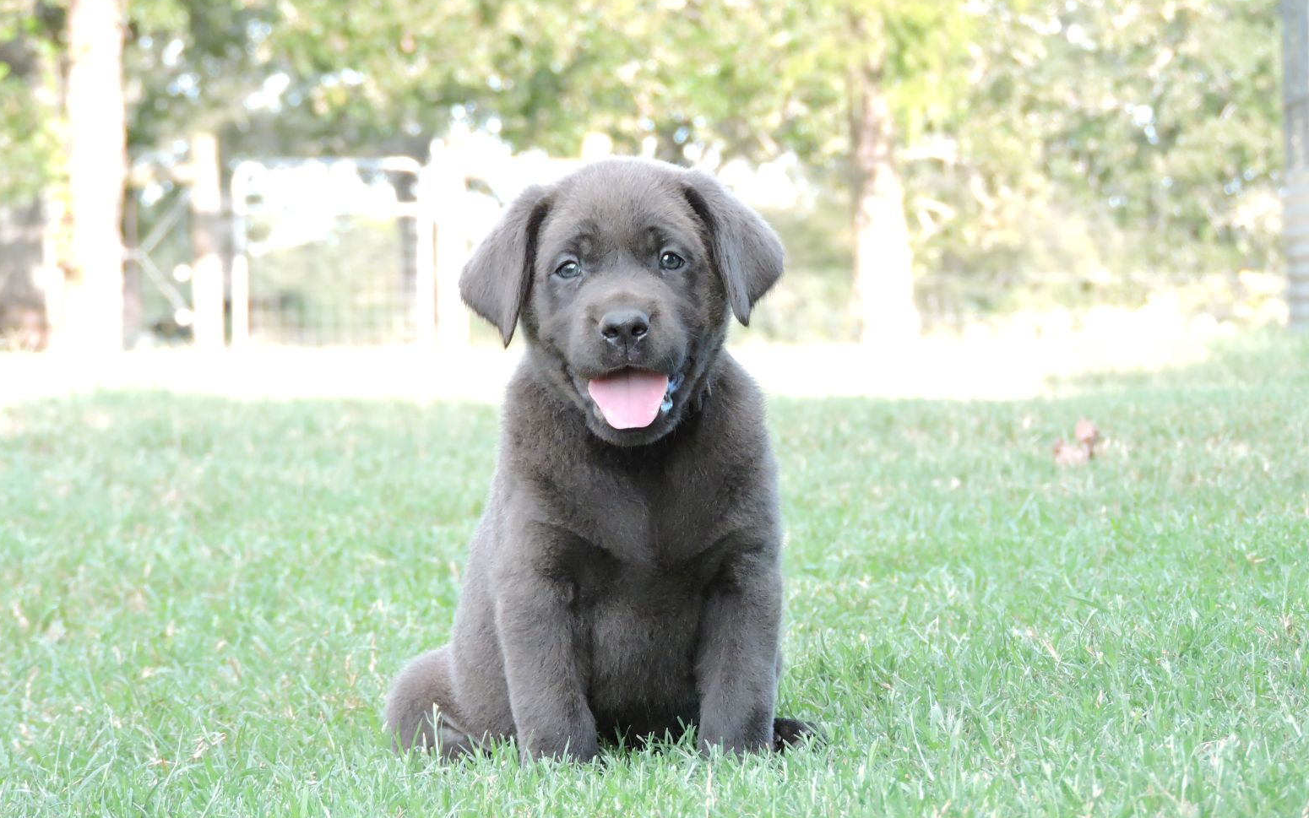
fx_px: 6636
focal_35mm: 186
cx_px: 674
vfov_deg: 7.1
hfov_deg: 11.3
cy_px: 360
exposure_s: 1/200
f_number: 4.5
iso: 560
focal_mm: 30.3
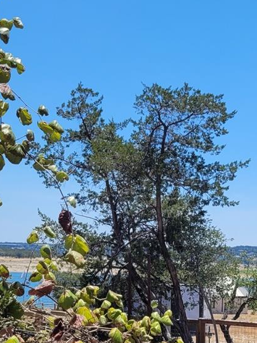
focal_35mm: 72
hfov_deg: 19.1
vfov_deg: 26.7
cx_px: 319
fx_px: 713
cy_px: 261
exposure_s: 1/2463
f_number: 1.8
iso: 40
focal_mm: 5.4
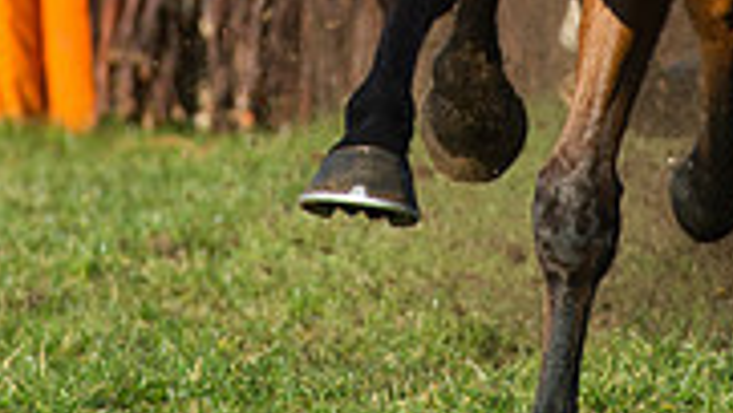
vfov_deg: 0.9
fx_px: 24948
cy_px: -573
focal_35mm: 1283
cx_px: 358
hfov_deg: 1.7
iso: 400
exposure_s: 1/2500
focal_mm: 300
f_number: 7.1
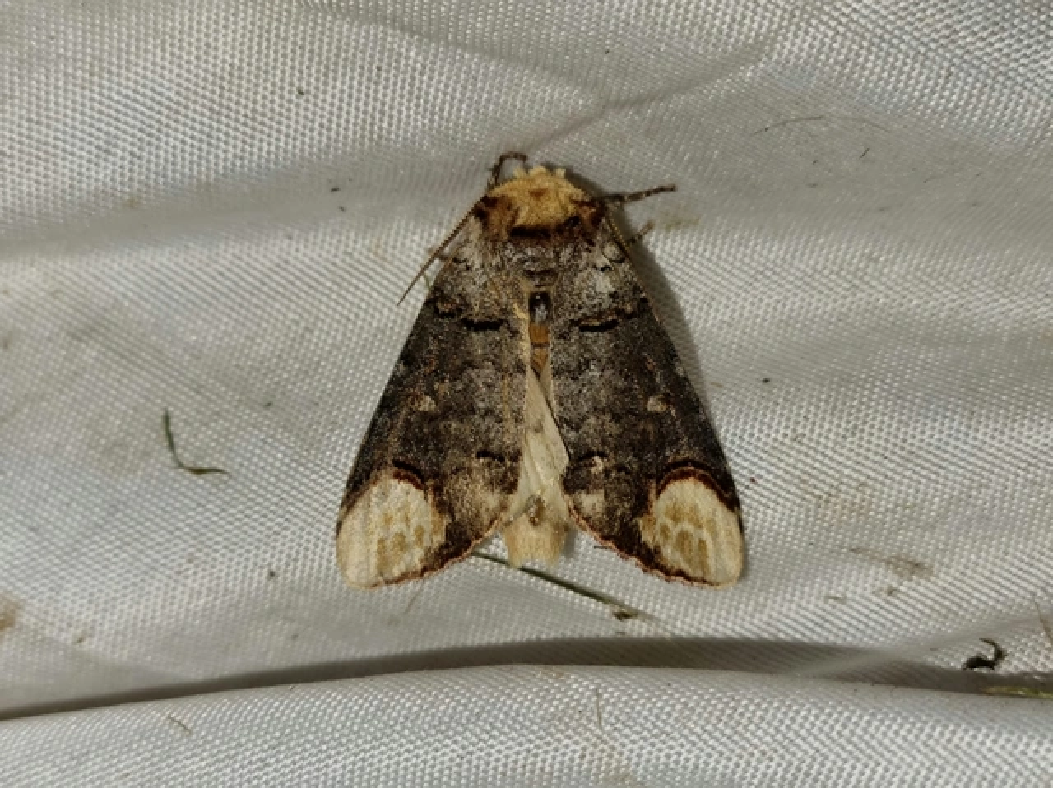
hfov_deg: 65.4
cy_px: 394
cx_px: 526
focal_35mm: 27
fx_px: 821
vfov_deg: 51.3
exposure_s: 1/294
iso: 25
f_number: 2
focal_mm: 5.9
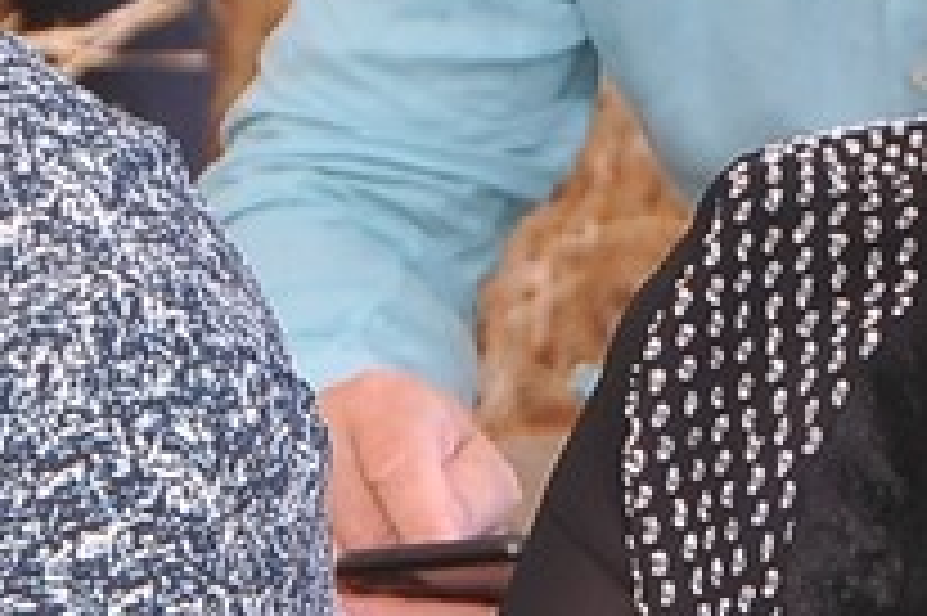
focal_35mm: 462
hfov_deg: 4.5
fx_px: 11887
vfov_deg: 3.0
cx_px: 333
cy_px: 382
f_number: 7.1
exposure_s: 1/60
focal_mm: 62
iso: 800
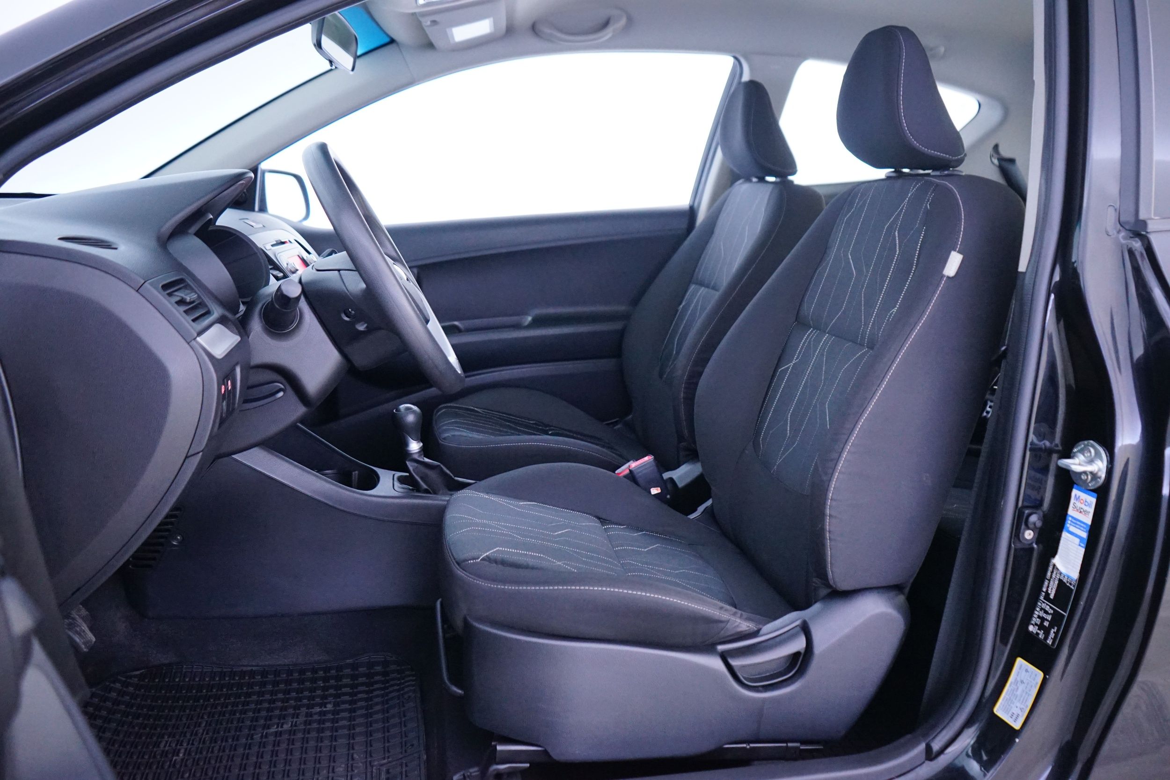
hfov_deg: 63.7
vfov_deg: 45.0
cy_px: 390
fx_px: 942
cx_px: 585
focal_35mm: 29
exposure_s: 1/25
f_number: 3.5
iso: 3200
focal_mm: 29
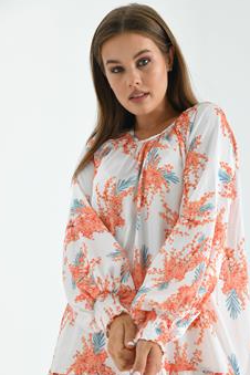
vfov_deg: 26.2
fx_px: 802
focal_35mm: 77
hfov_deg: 17.7
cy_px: 241
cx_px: 154
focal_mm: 58
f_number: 6.3
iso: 100
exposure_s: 1/125
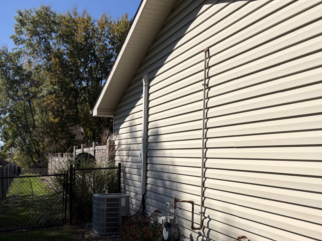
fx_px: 353
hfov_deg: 49.0
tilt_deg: -1.6
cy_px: 172
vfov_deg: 37.1
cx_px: 155
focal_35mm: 38
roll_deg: -0.3
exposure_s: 1/7813
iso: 64
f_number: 1.6
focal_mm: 5.96
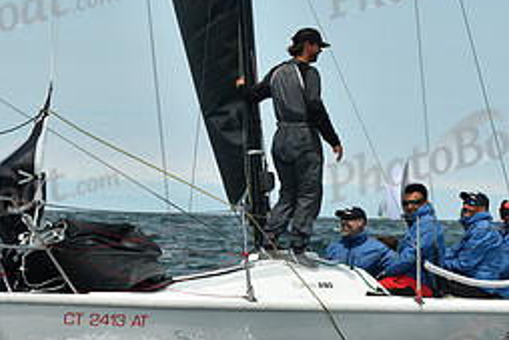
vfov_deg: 7.4
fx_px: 2647
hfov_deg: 11.0
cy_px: 283
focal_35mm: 187
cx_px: 224
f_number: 9
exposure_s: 1/1250
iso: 320
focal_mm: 82
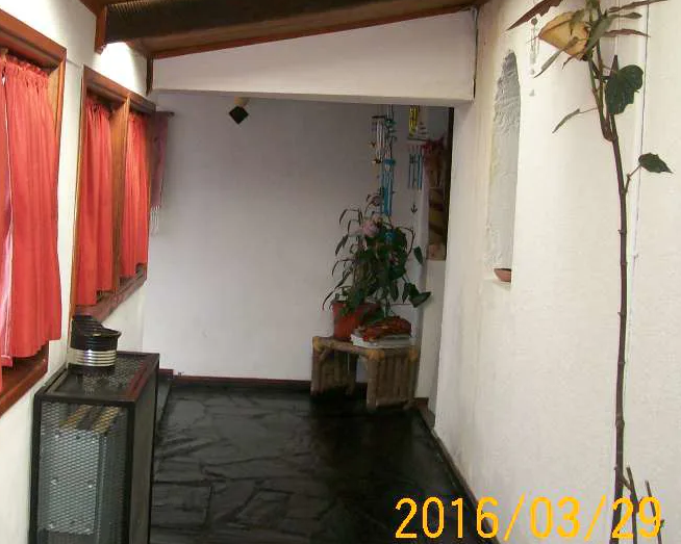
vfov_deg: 27.6
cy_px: 221
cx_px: 184
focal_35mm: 55
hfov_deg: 33.6
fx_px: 1108
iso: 140
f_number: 2.7
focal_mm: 6
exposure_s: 1/64
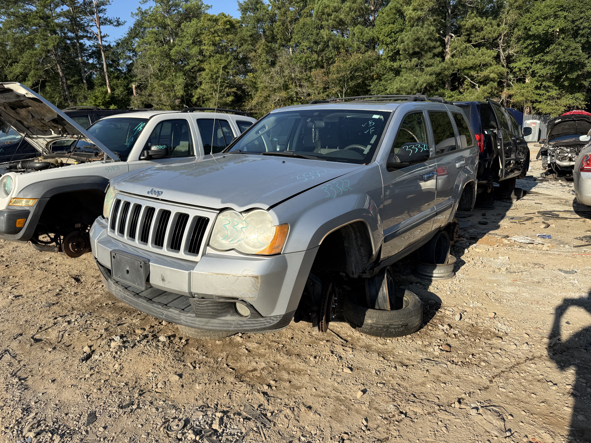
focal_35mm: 24
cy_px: 222
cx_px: 296
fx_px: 410
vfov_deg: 56.8
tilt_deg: -10.8
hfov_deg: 71.6
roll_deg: +5.1
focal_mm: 6.76
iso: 80
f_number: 1.78
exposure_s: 1/3425
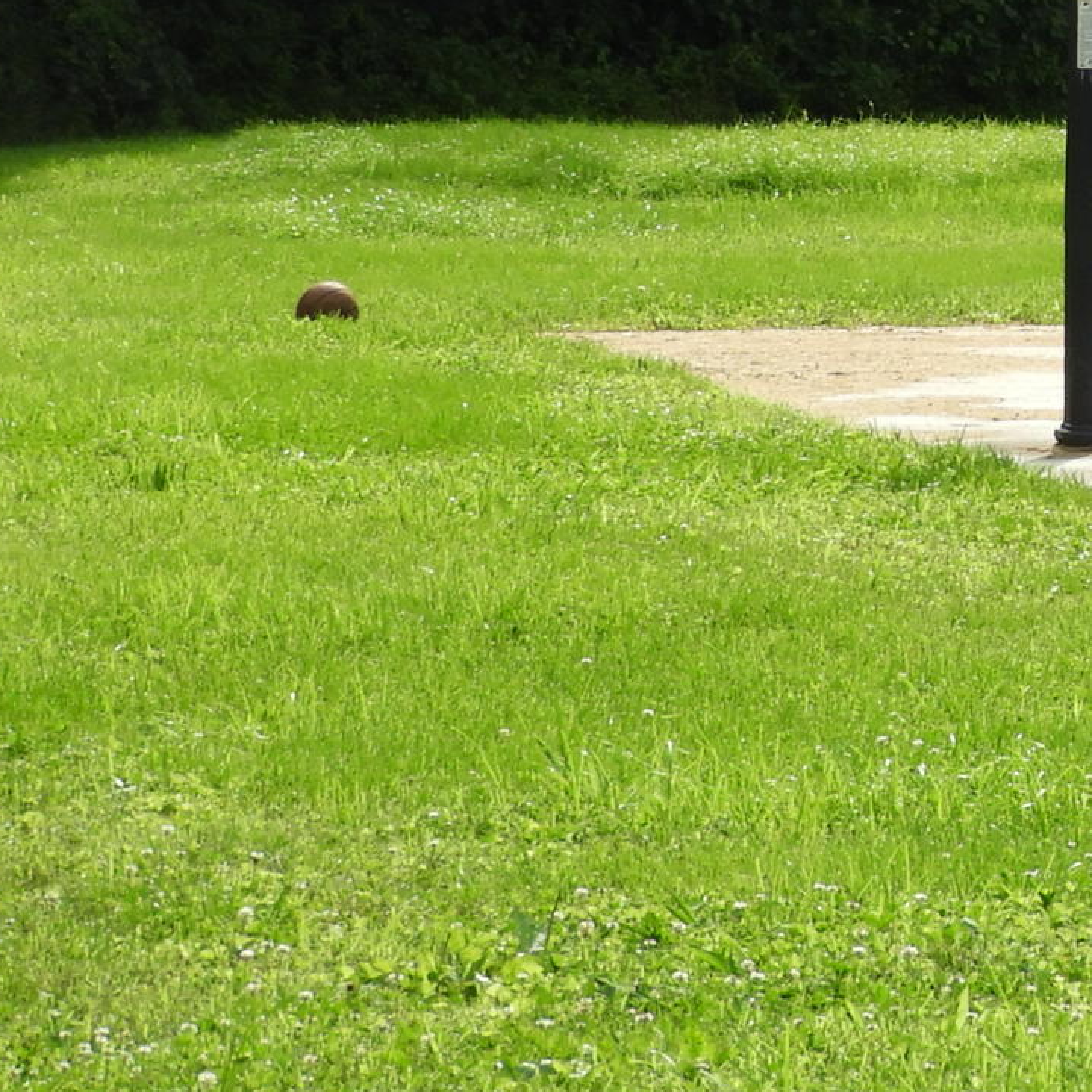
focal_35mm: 239
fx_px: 8530
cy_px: -483
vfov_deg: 7.2
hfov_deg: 7.1
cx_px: 2152
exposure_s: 1/400
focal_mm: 11.6
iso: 100
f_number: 4.2
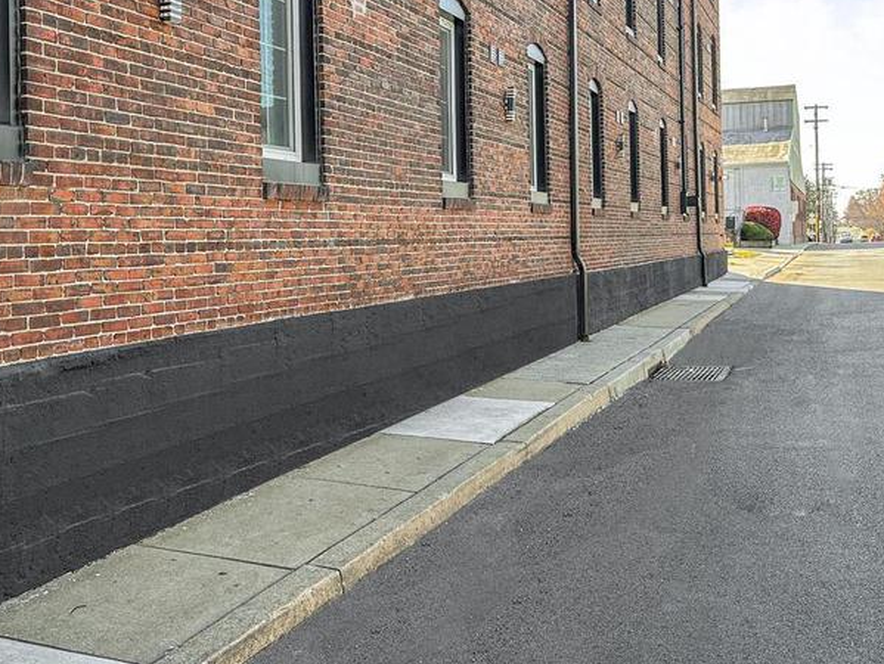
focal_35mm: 41
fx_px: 1048
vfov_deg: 34.6
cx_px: 307
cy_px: 192
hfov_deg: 45.2
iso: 80
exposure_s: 1/650
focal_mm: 6.86
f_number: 1.78
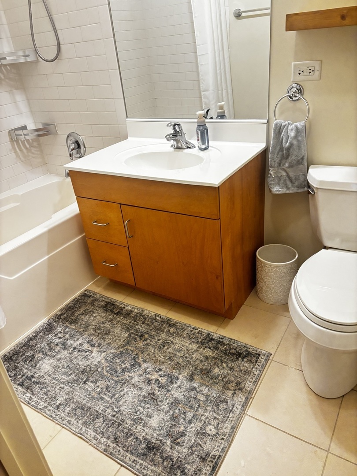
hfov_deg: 53.1
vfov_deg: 67.3
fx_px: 358
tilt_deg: -27.5
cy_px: 238
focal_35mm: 26
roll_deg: +6.8
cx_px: 178
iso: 500
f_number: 1.6
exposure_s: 1/60
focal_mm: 5.96
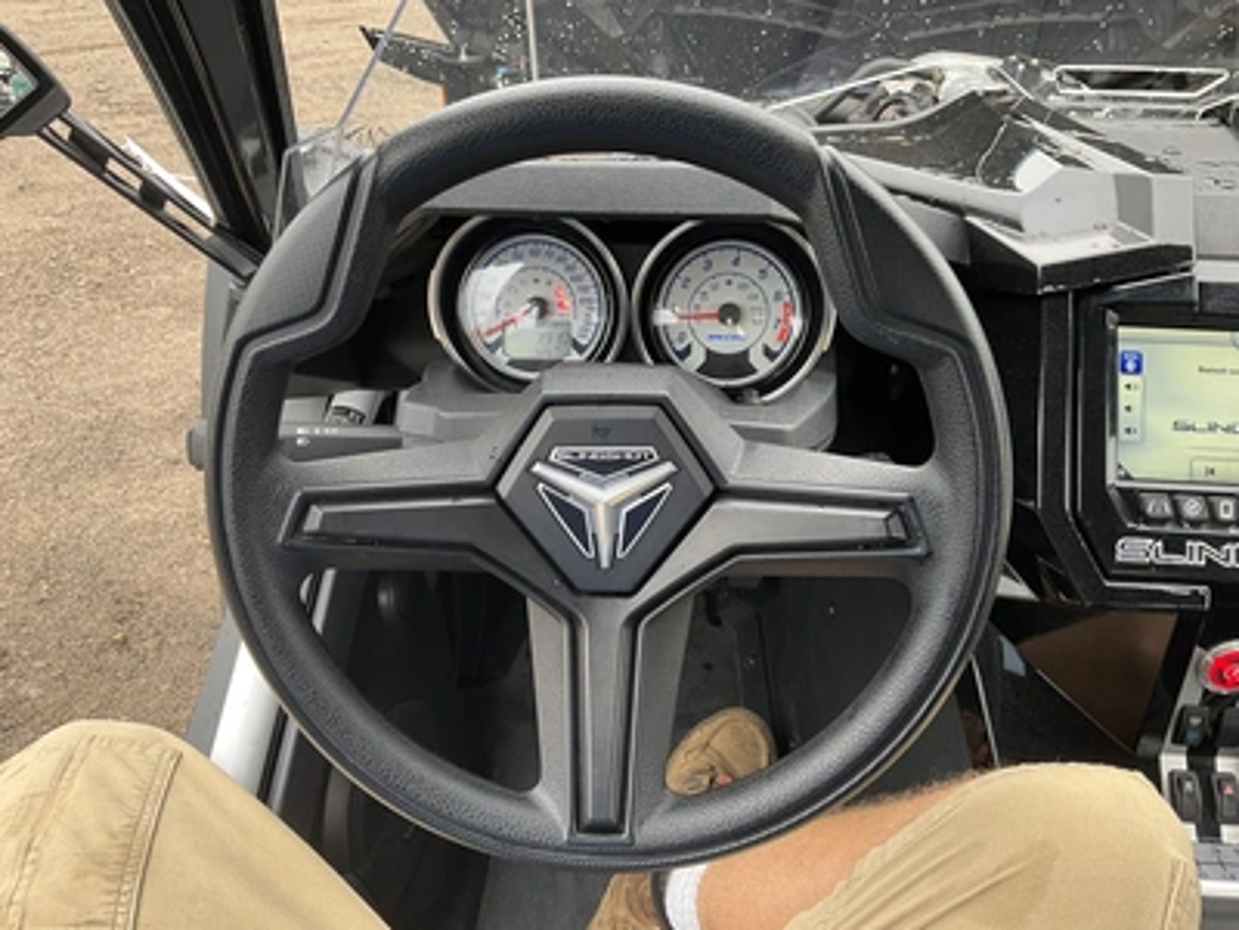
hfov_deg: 61.7
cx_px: 620
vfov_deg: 48.2
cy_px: 465
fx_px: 1038
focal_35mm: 29
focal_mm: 3
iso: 40
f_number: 1.8
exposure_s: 1/122
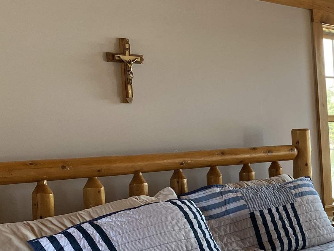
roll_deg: +2.3
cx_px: 429
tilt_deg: -1.6
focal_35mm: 71
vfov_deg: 20.7
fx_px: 685
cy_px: 166
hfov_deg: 24.2
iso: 80
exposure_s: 1/60
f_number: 1.8
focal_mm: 4.25
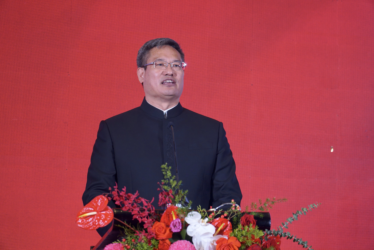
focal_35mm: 132
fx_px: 1372
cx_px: 187
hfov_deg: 15.5
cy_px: 125
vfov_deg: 10.4
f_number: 4
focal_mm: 88
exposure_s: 1/160
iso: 500
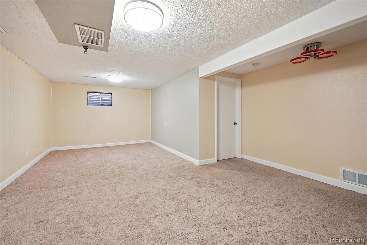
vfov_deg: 79.2
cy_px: 122
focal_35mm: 14
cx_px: 184
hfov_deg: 102.3
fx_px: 148
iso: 400
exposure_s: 1/4
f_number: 10
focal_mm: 14.5
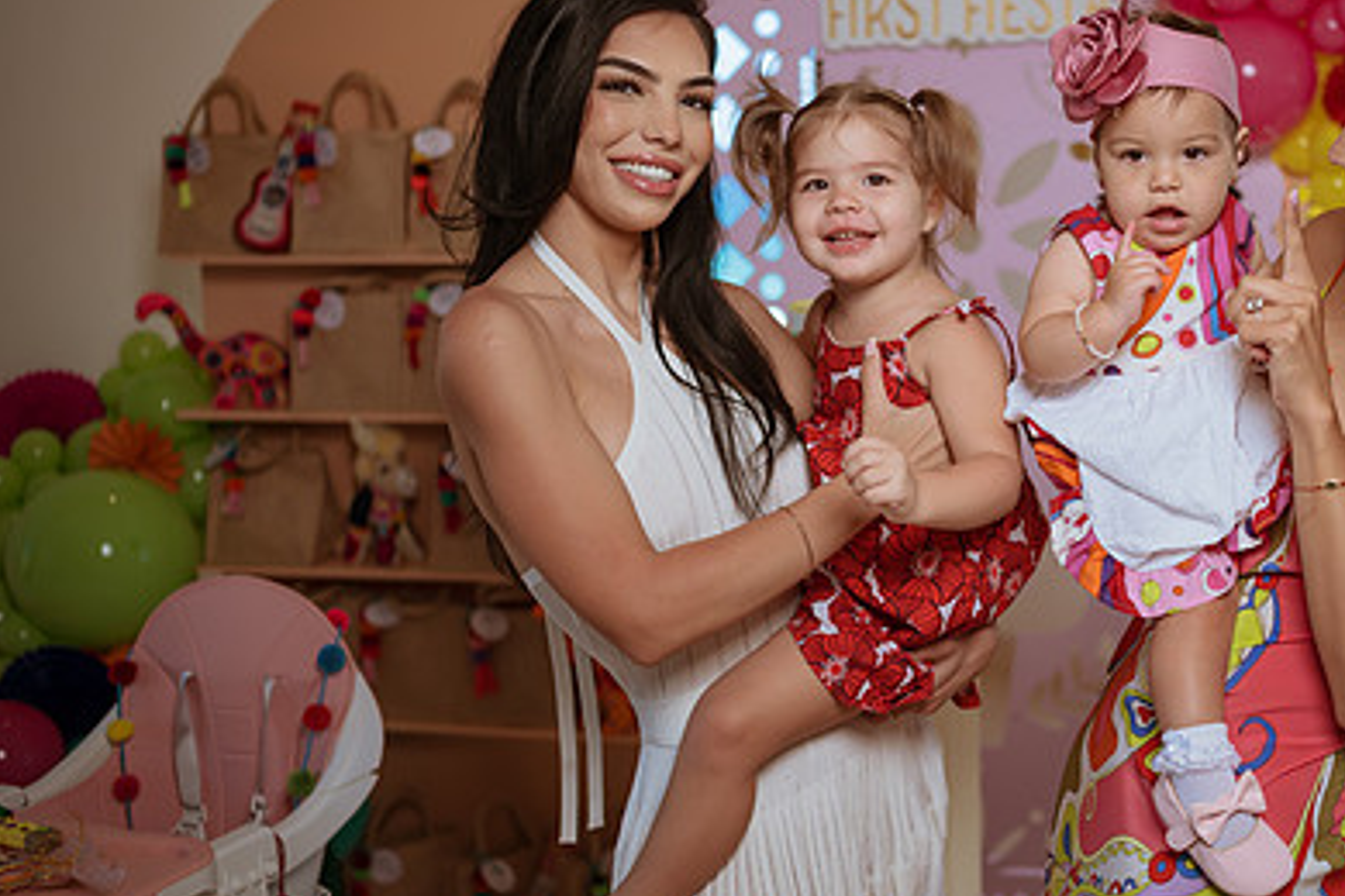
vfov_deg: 25.9
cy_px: 346
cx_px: 969
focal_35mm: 52
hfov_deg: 37.5
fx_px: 1943
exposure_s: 1/1250
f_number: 1.8
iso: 160
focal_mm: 35
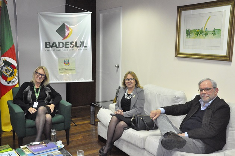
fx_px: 254
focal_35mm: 39
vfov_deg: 34.1
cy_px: 78
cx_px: 118
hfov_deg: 49.6
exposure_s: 1/100
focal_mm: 26
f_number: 6.3
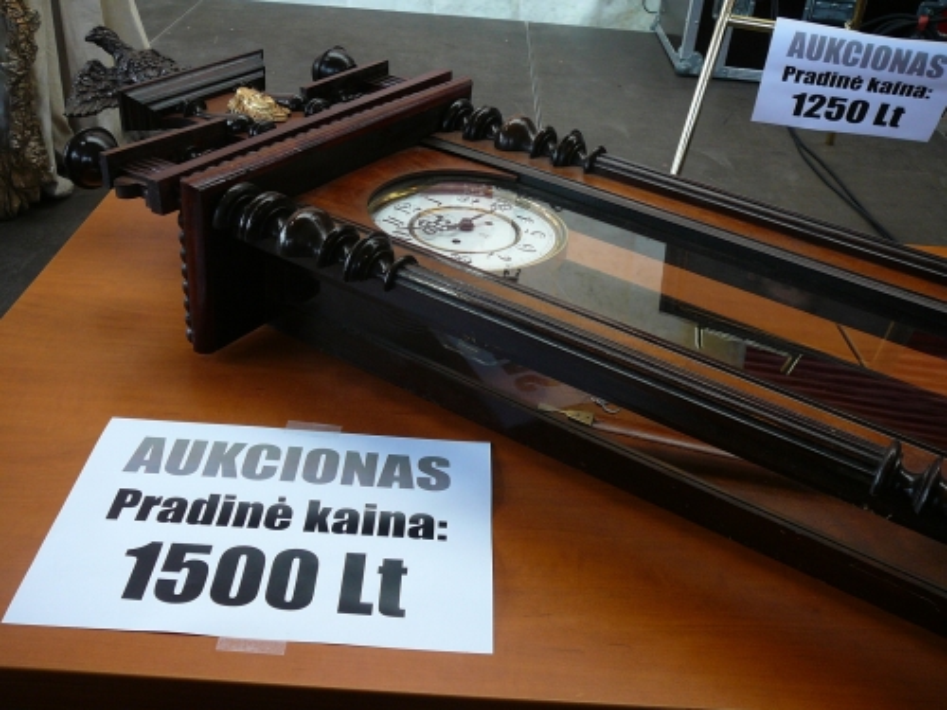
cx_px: 474
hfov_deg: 52.6
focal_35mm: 35
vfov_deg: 40.7
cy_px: 355
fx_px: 958
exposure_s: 1/40
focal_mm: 5.2
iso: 100
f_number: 2.8
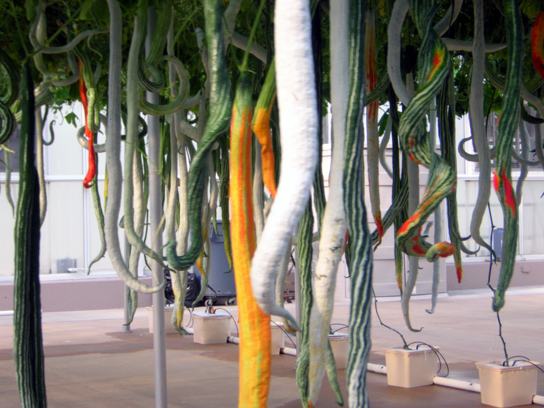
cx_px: 272
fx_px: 1336
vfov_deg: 17.4
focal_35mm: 85
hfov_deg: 23.0
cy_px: 204
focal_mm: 11.1
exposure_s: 1/72.7
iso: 100
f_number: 4.1
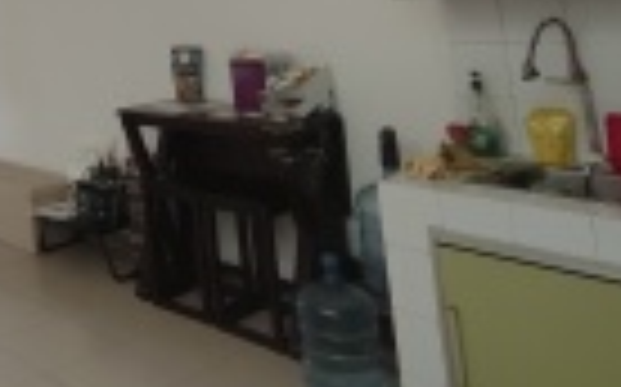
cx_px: 40
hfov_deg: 47.4
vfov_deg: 30.3
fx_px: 609
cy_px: -72
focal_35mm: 36
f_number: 2.2
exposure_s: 1/33
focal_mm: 1.66
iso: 487
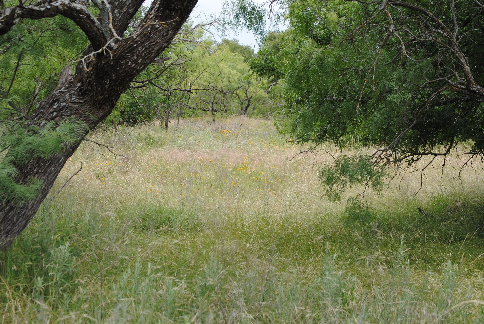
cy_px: 162
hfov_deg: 24.6
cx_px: 242
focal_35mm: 82
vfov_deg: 16.6
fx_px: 1110
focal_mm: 55
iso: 100
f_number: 7.1
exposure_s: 1/200
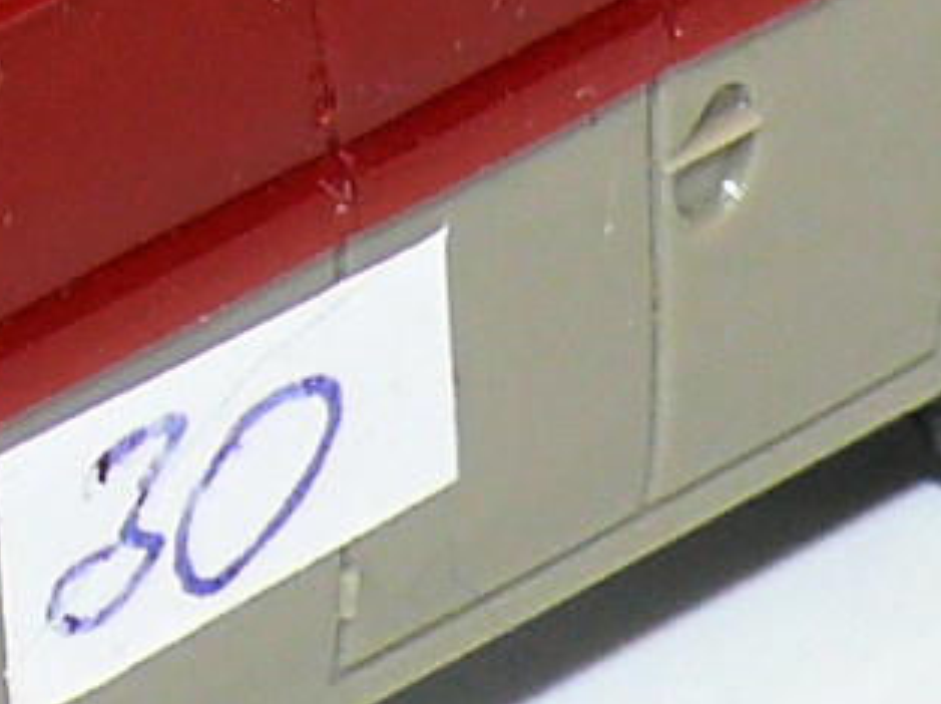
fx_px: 17378
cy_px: -84
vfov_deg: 2.3
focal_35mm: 640
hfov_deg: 3.1
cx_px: 99
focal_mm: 14.8
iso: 100
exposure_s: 1/30
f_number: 4
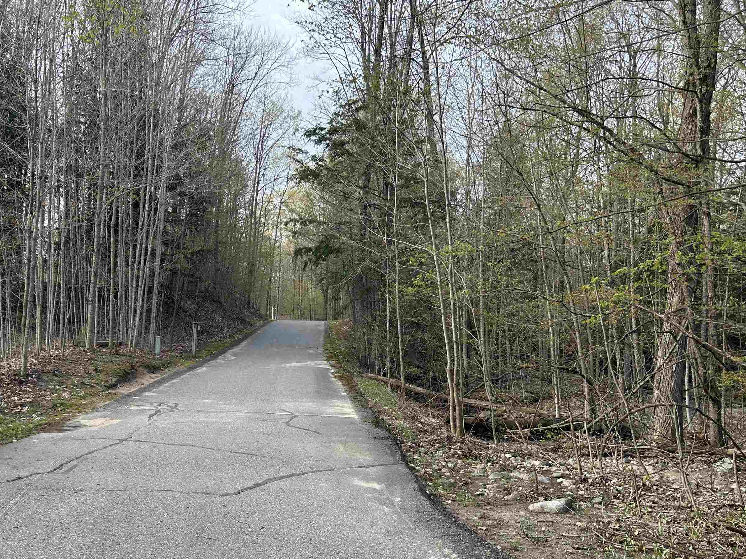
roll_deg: -1.8
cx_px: 274
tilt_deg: +0.7
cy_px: 305
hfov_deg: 54.6
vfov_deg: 42.9
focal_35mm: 33
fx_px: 711
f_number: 1.5
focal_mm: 5.7
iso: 50
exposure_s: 1/486
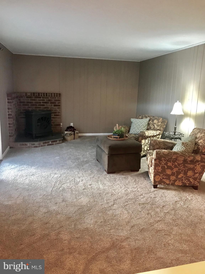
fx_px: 221
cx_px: 102
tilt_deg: -12.8
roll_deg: -1.3
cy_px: 137
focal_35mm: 28
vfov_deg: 63.4
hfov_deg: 49.7
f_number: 1.8
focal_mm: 3.99
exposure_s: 1/15
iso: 100
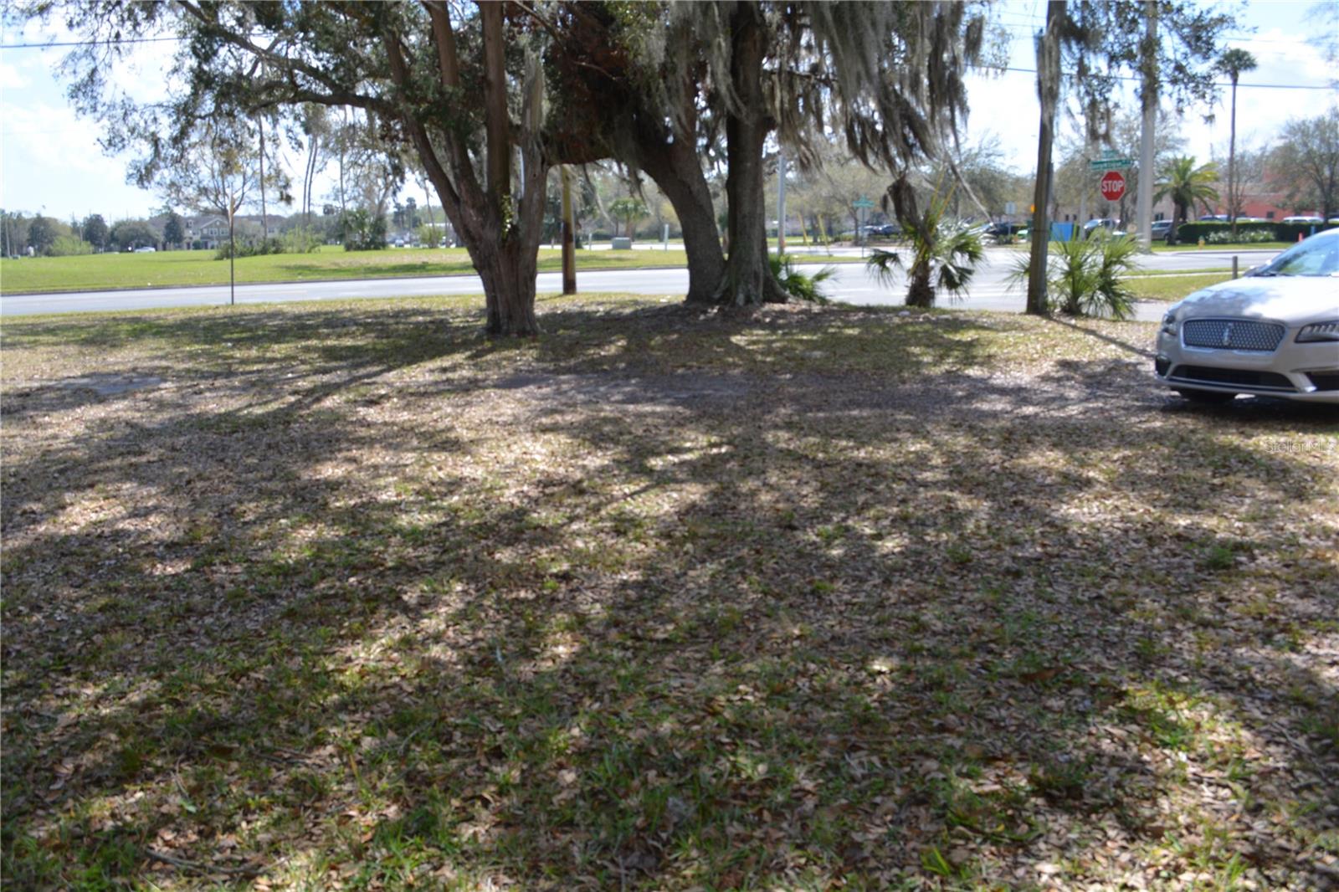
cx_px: 670
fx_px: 1116
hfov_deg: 61.9
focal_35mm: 30
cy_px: 446
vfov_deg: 43.6
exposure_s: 1/250
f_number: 8
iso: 200
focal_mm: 20
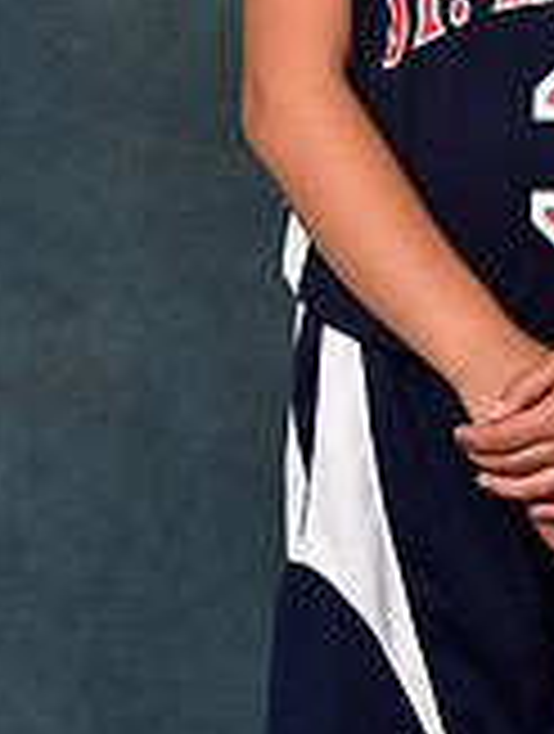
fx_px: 7397
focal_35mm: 348
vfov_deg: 5.6
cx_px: 836
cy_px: -356
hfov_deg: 4.3
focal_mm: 102
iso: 200
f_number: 4.5
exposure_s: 1/200
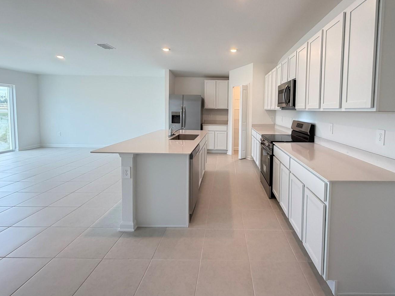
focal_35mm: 17
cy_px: 120
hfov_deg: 90.3
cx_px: 228
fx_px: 194
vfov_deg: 74.0
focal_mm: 2.22
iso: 250
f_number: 2.2
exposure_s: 1/120
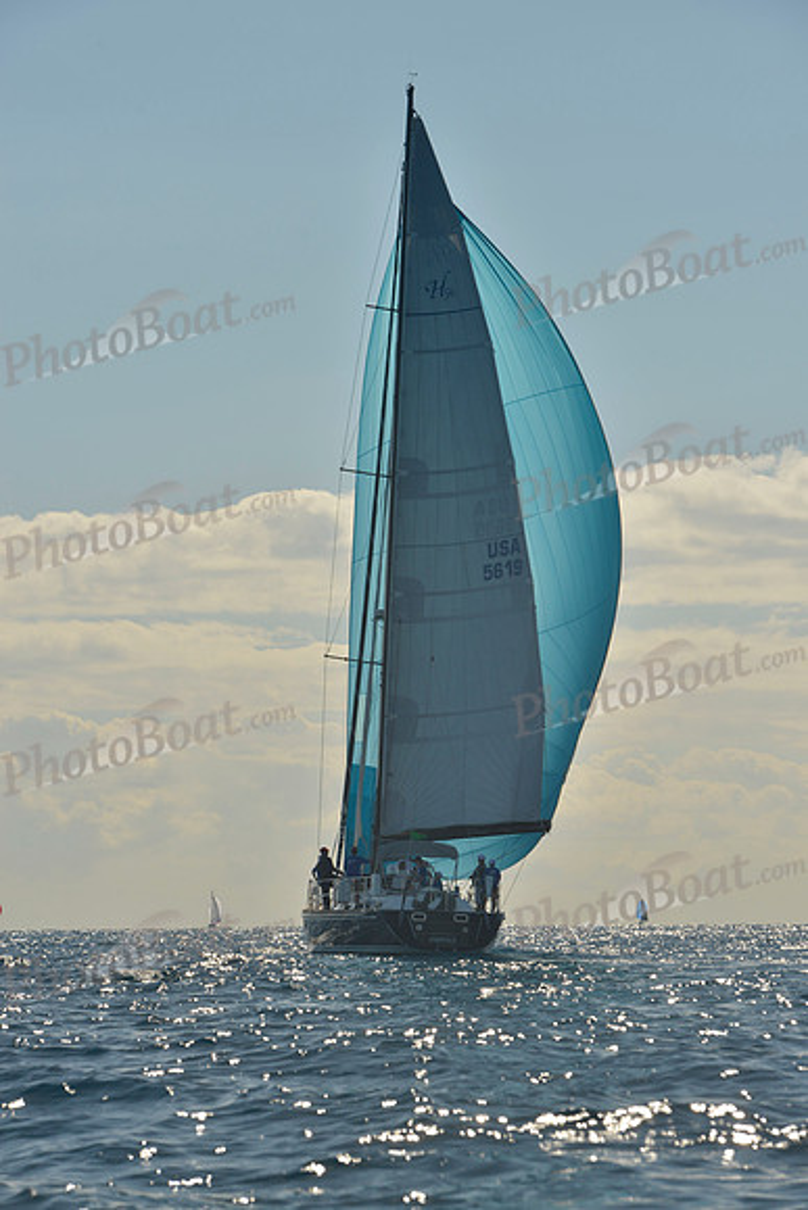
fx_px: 4205
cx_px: 404
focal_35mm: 125
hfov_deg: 11.0
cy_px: 605
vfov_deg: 16.4
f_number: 11
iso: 200
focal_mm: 125
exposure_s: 1/500
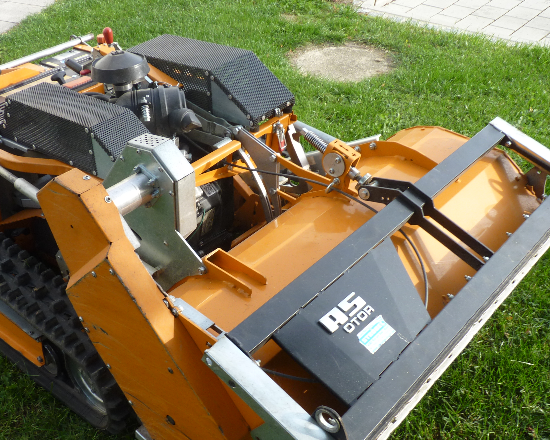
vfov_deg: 37.9
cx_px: 191
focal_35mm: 39
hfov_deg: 46.2
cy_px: 287
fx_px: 635
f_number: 3.6
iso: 80
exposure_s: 1/100
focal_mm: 4.8
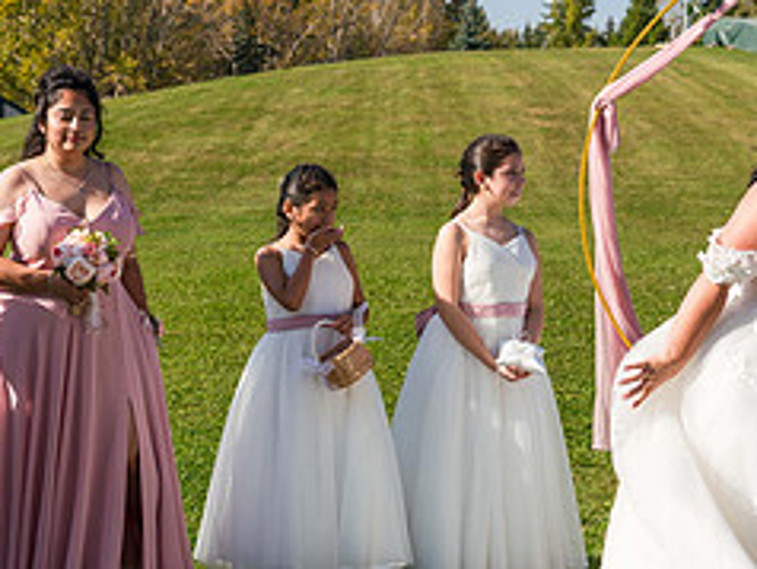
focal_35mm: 82
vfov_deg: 18.0
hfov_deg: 23.2
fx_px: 1795
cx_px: 86
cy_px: 319
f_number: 4
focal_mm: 35
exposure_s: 1/2000
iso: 250
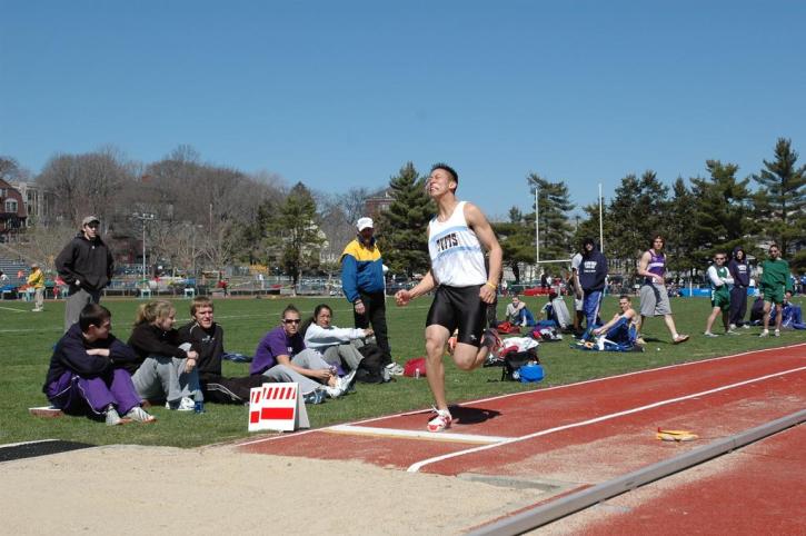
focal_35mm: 52
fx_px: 1174
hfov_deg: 37.9
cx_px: 403
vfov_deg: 25.7
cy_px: 268
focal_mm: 35
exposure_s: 1/2000
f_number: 6.3
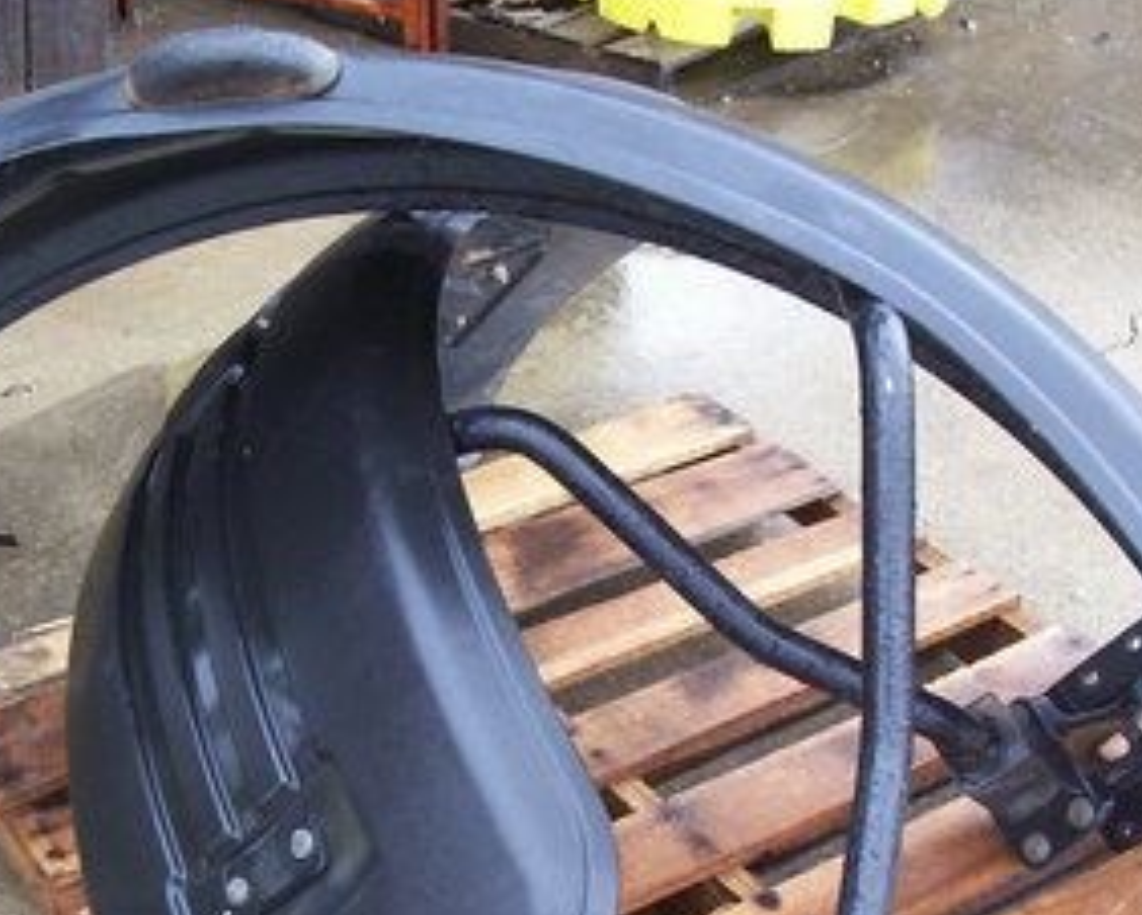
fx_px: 2165
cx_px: 522
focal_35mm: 64
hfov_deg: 29.5
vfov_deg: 23.7
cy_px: 664
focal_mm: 5.6
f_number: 2.7
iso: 80
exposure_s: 1/74.2
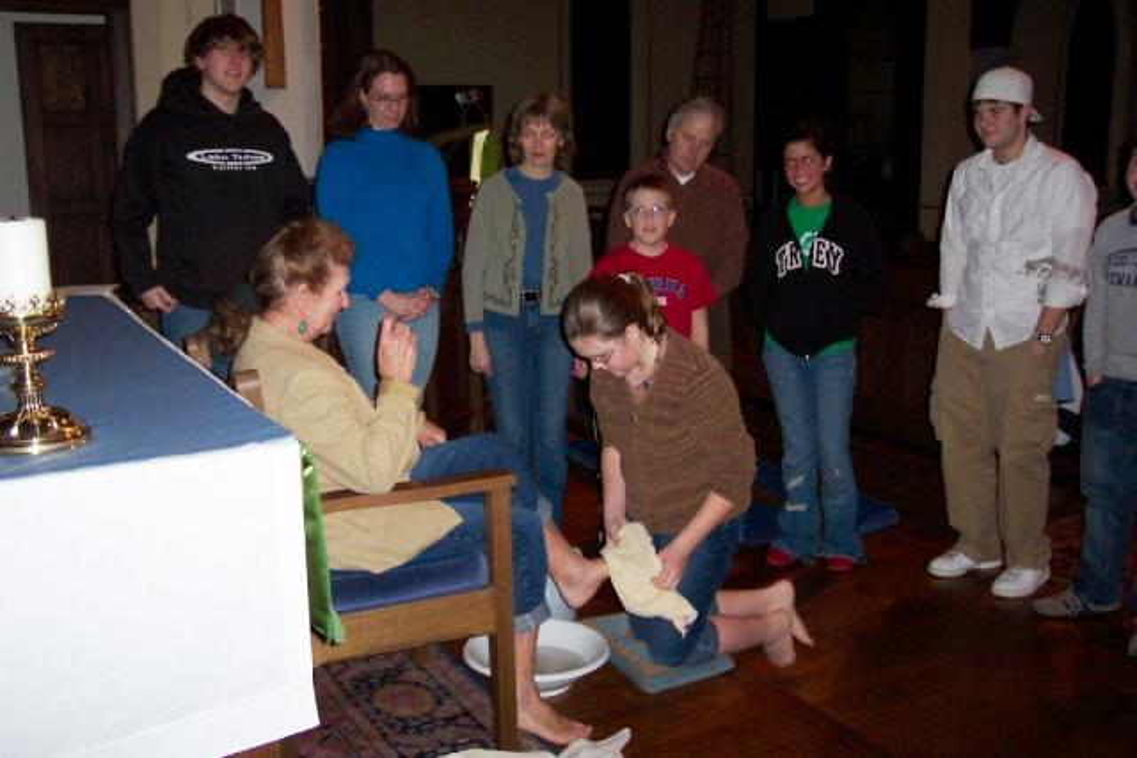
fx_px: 1200
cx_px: 568
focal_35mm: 38
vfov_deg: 35.1
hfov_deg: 50.7
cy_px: 379
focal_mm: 8
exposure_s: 1/30
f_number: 2.8
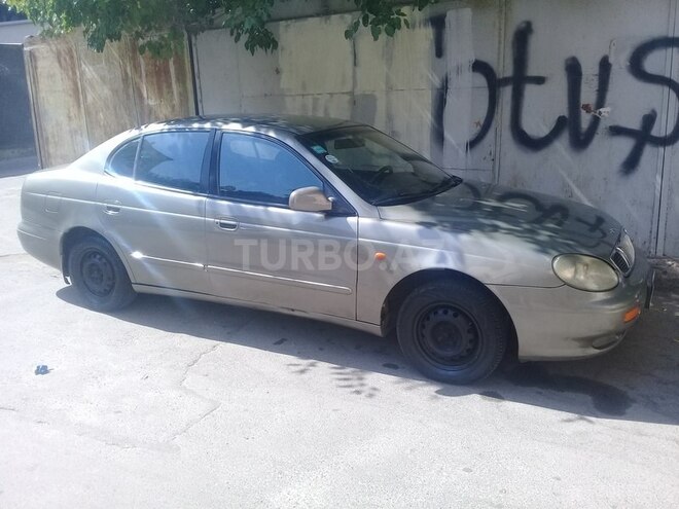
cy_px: 254
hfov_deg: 58.4
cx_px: 340
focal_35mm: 31
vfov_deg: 45.4
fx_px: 608
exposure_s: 1/396
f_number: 2.2
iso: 50
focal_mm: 3.3
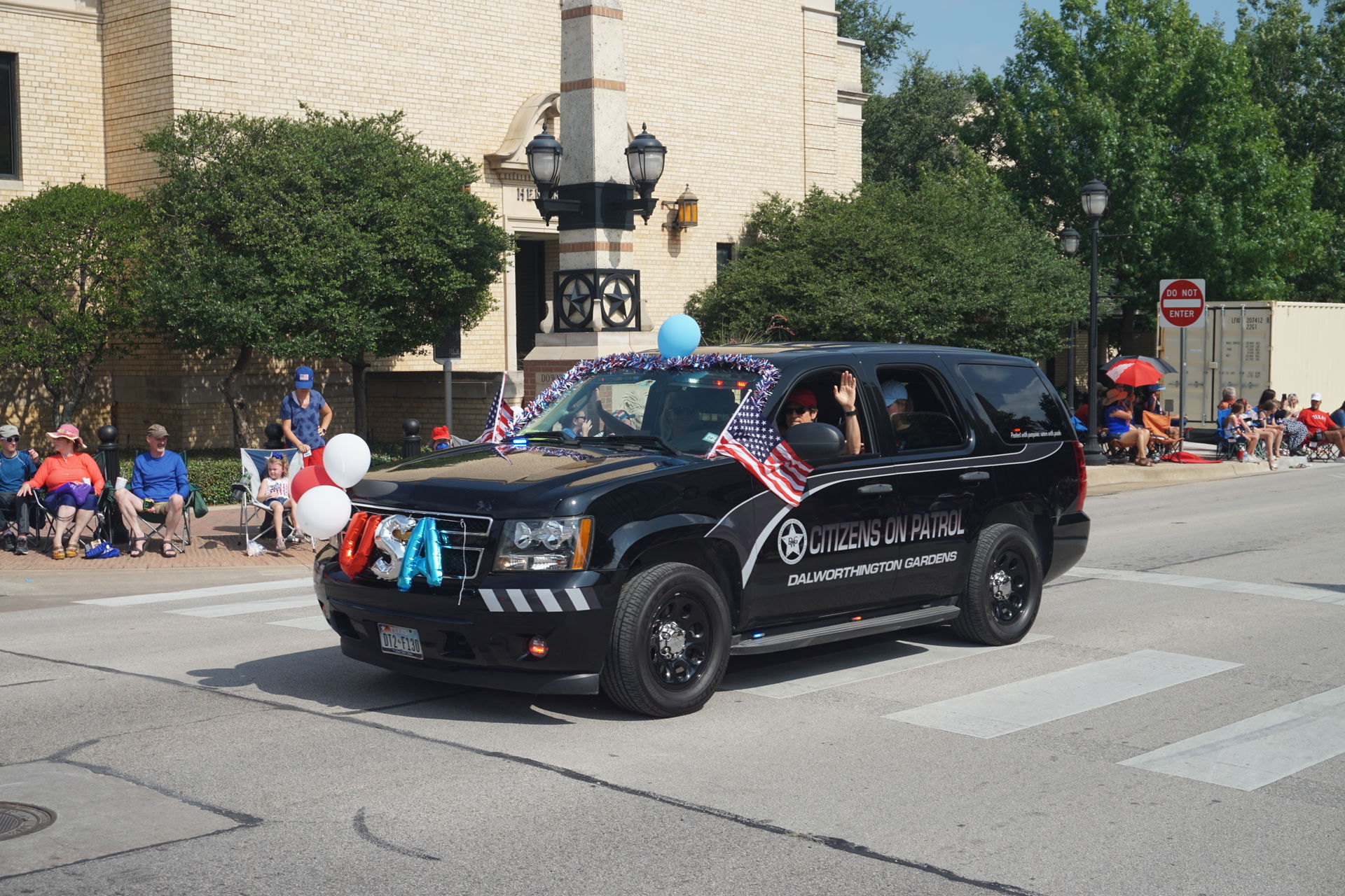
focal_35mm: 46
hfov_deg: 42.3
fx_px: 1737
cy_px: 448
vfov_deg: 28.9
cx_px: 672
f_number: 8
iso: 100
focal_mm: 31
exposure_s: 1/320
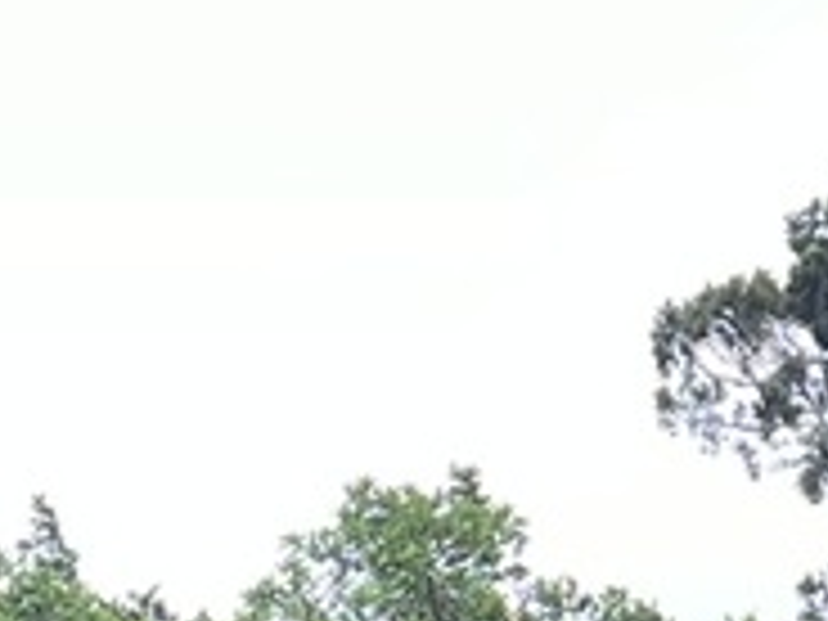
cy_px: 1530
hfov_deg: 9.3
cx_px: -590
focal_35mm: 204
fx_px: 4880
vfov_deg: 6.9
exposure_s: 1/273
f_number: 1.5
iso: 40
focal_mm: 5.7
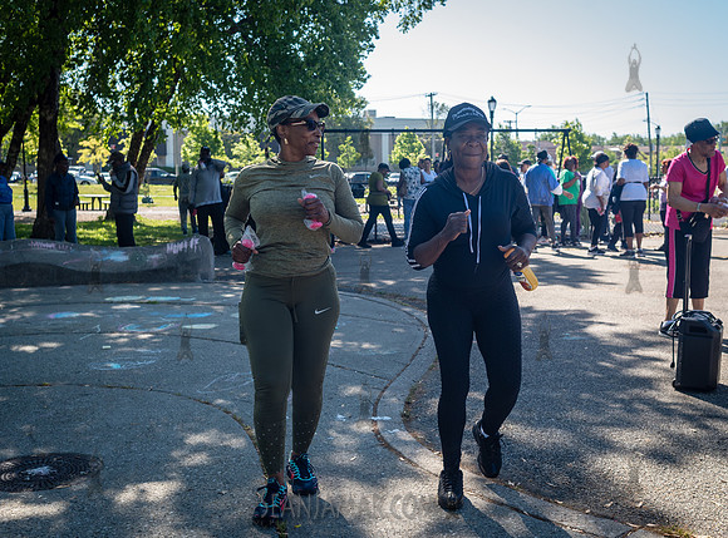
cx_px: 391
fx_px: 884
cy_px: 251
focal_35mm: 42
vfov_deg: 33.9
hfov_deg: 44.7
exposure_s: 1/500
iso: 200
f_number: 4.5
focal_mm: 35
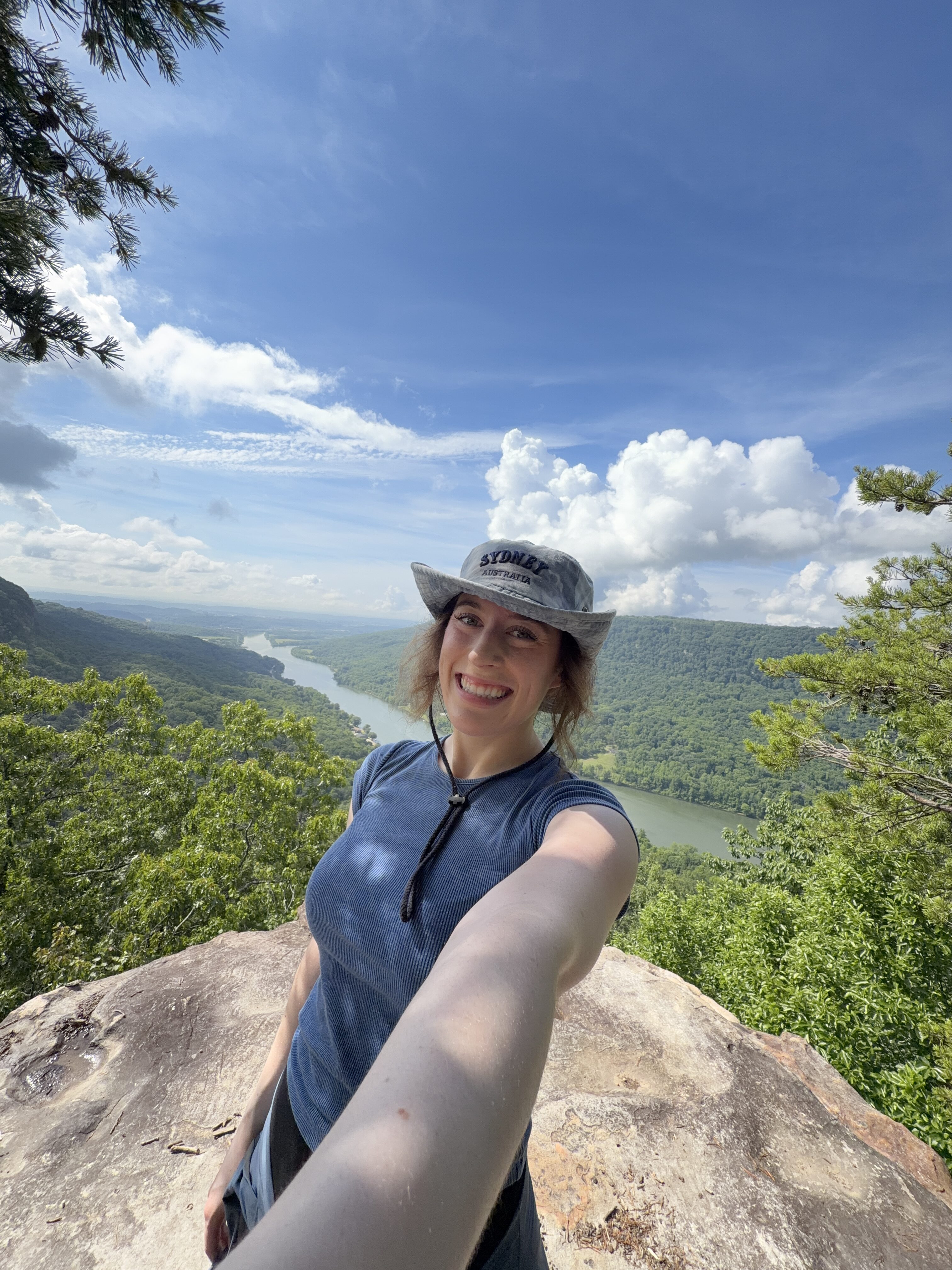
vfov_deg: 102.1
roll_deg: -4.2
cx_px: 476
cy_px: 635
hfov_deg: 85.7
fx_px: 513
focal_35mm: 14
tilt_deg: +1.4
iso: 32
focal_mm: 2.22
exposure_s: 1/770
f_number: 2.2
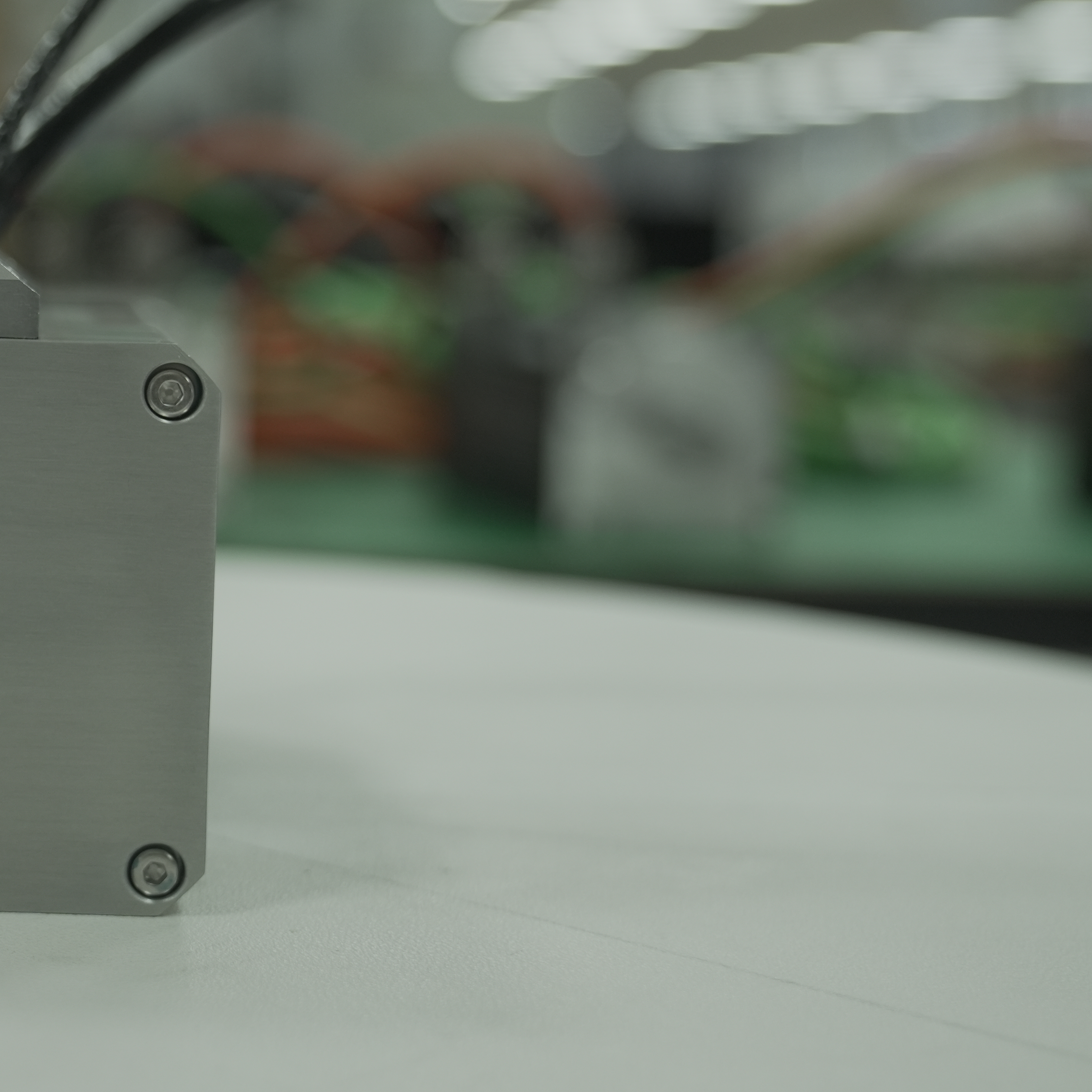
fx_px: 2605
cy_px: 411
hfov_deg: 22.5
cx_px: -80
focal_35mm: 73
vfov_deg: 23.6
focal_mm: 35
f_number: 3.2
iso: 500
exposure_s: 1/125
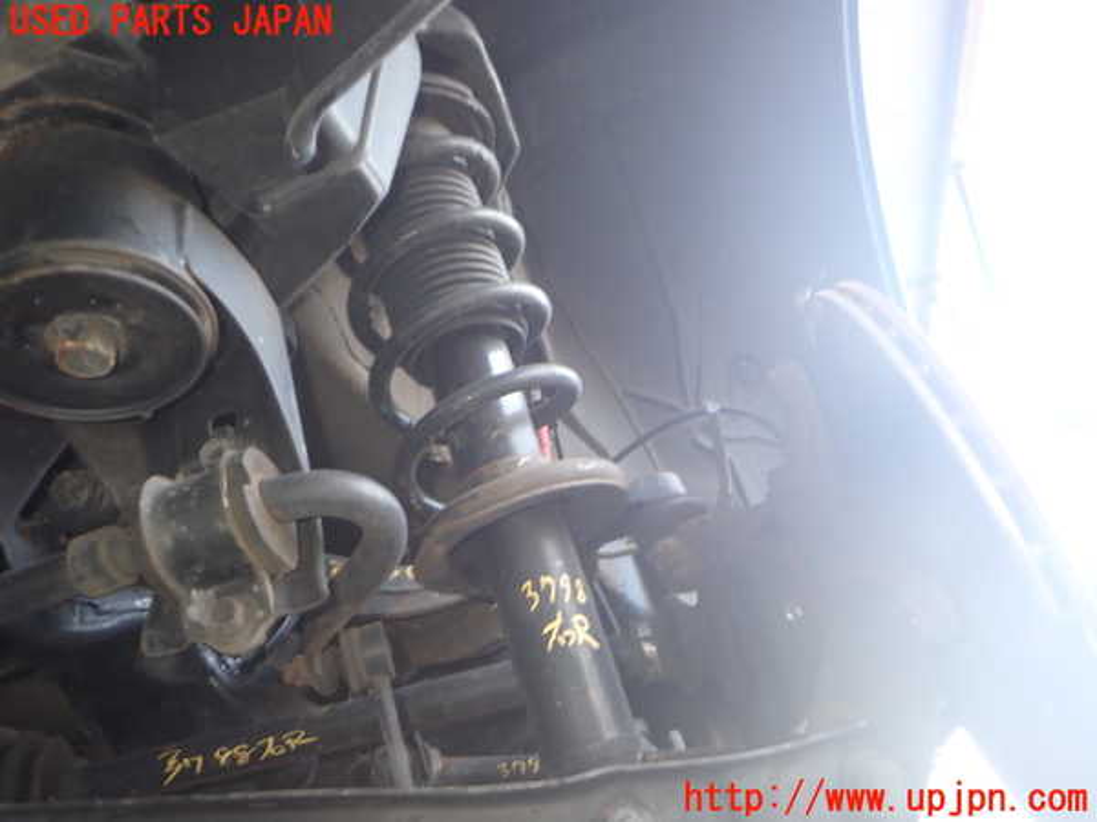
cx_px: 548
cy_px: 411
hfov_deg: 60.0
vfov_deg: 46.8
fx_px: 951
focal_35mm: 30
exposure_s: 1/40
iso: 200
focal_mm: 5.4
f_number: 2.3
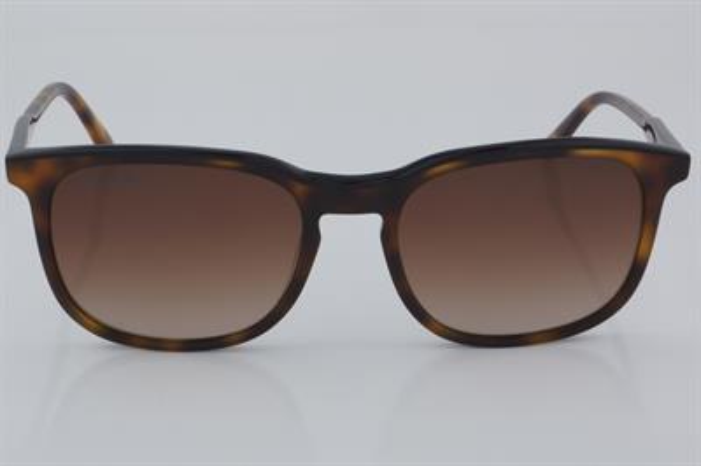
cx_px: 350
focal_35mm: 82
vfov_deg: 16.5
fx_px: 1605
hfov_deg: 24.6
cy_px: 233
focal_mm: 55
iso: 100
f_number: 32
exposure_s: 1/4
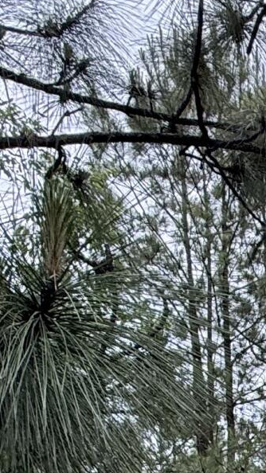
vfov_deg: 22.4
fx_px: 966
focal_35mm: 77
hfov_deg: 12.0
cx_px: 671
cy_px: 718
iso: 64
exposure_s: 1/227
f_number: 2.2
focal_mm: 2.22
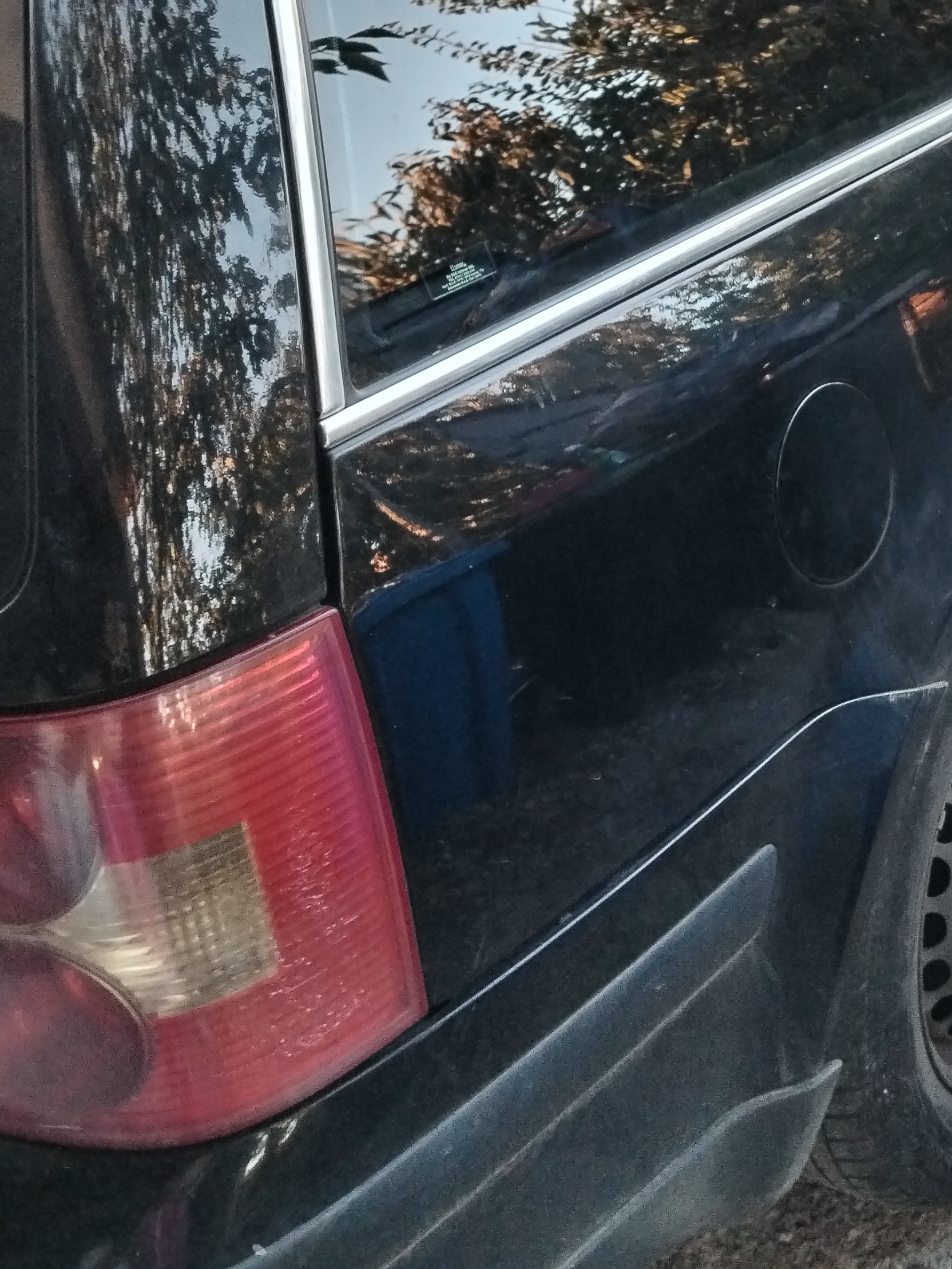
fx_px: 1760
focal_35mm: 48
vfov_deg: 38.5
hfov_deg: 29.8
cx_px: 720
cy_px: 295
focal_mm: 4.25
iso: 329
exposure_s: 1/50
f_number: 1.8
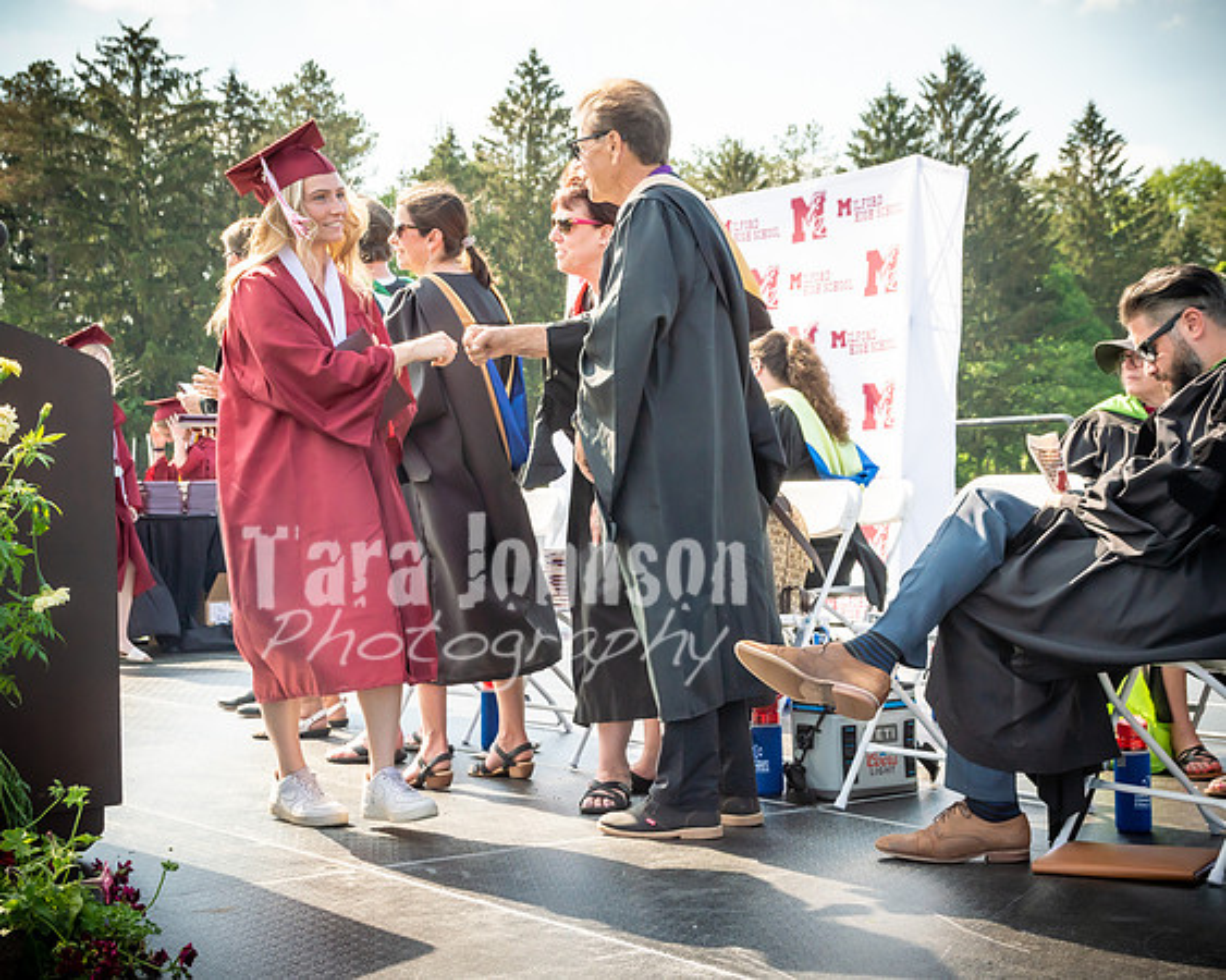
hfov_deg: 32.7
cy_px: 490
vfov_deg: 26.4
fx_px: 2087
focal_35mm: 58
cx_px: 613
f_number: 7.1
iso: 200
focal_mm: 34
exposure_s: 1/500
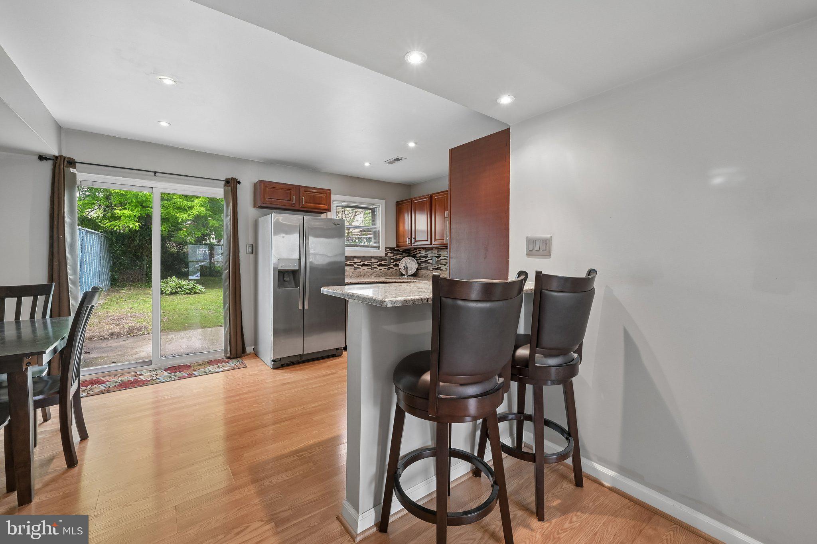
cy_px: 272
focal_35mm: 14
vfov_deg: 81.2
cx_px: 408
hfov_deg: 104.3
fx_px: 318
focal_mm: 14
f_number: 11
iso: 400
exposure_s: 1/4
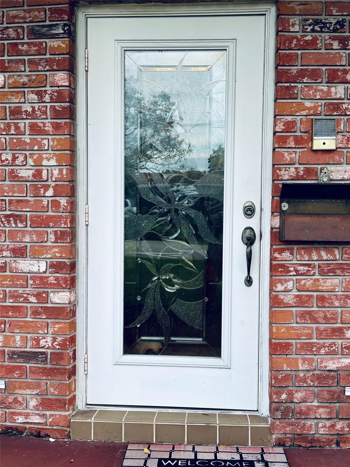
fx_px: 647
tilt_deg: -3.1
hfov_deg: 30.3
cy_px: 234
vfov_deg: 39.7
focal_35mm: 48
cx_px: 175
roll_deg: -1.4
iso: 50
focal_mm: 6.86
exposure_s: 1/195
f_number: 1.78
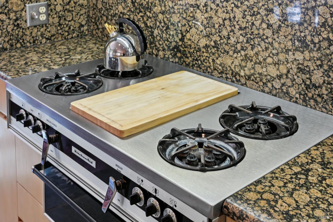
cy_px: 111
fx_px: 444
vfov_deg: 28.1
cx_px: 166
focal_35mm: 48
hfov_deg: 41.1
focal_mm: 48
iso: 1600
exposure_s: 1/50
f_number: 9
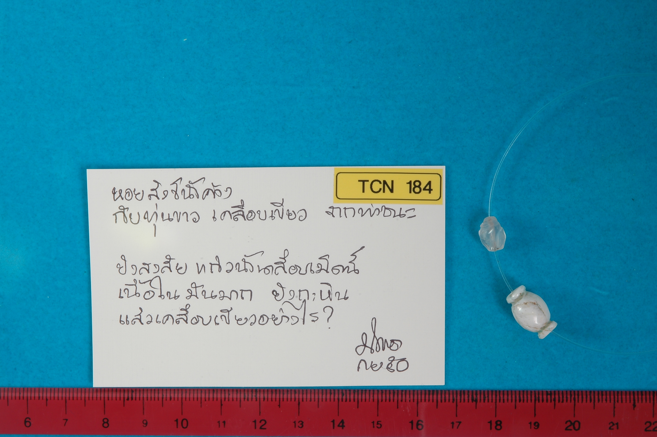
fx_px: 1915
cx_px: 328
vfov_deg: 13.0
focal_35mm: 105
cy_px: 218
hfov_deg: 19.5
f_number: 29
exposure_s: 1/5
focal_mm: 70
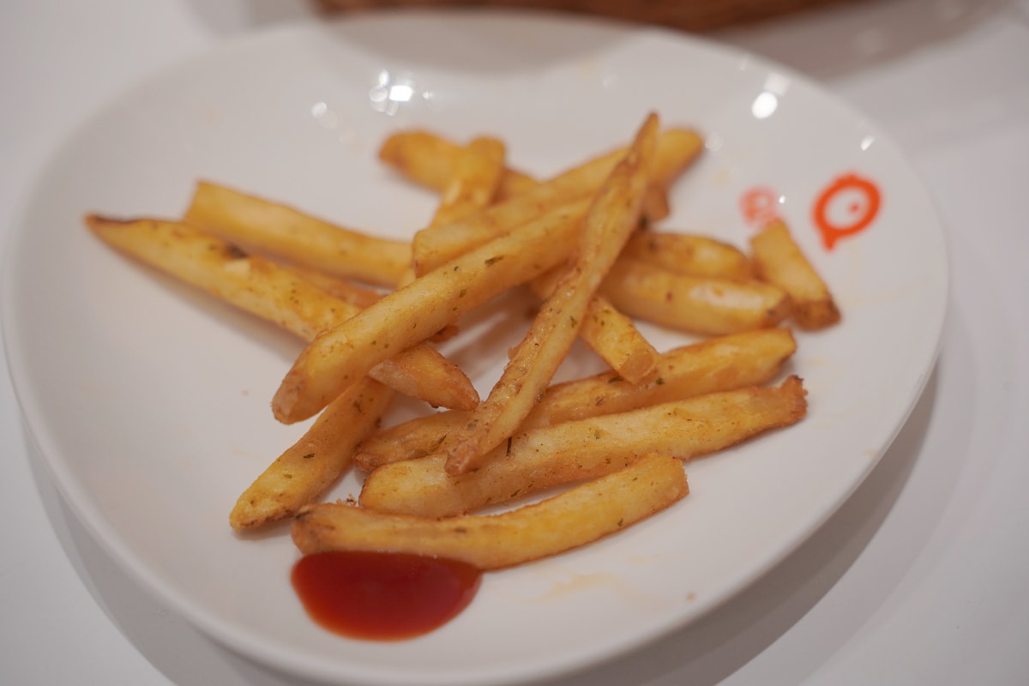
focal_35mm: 71
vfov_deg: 19.2
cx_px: 514
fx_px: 2029
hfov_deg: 28.5
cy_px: 343
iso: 800
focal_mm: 71
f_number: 4
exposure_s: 1/160
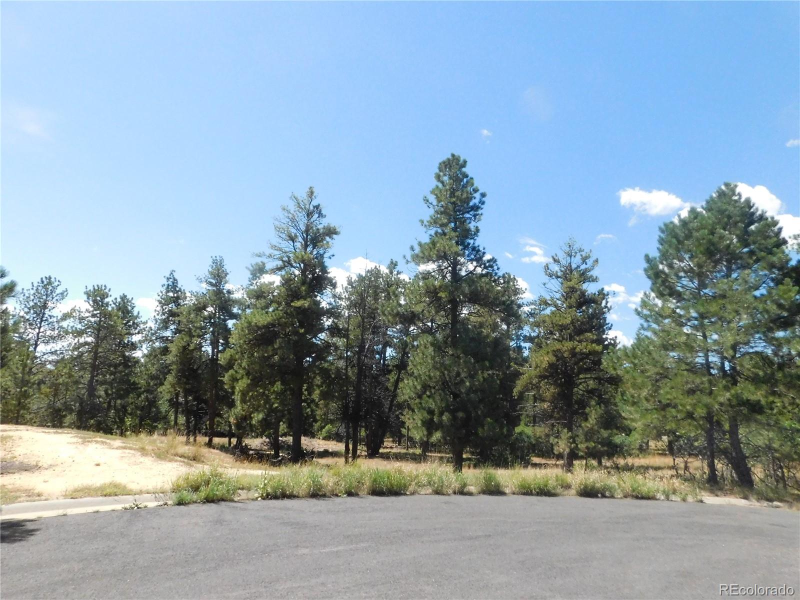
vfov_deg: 58.9
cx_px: 400
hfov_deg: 73.9
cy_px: 300
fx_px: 532
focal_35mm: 23
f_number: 6
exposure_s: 1/1500
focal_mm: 4
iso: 800
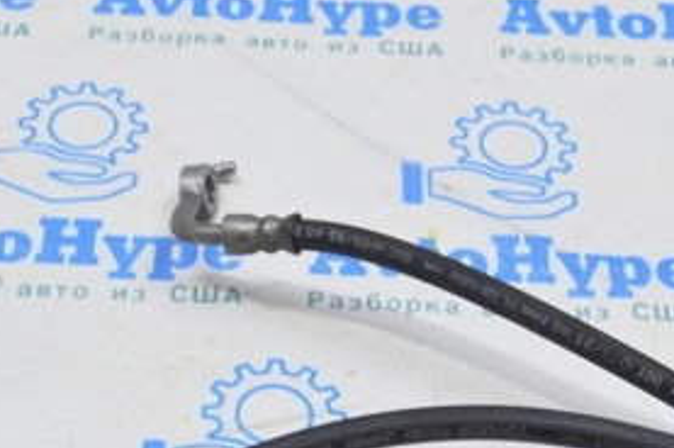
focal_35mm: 97
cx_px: 331
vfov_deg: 13.9
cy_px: 401
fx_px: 1814
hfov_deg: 21.0
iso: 400
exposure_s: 1/20
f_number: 5.6
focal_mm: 28
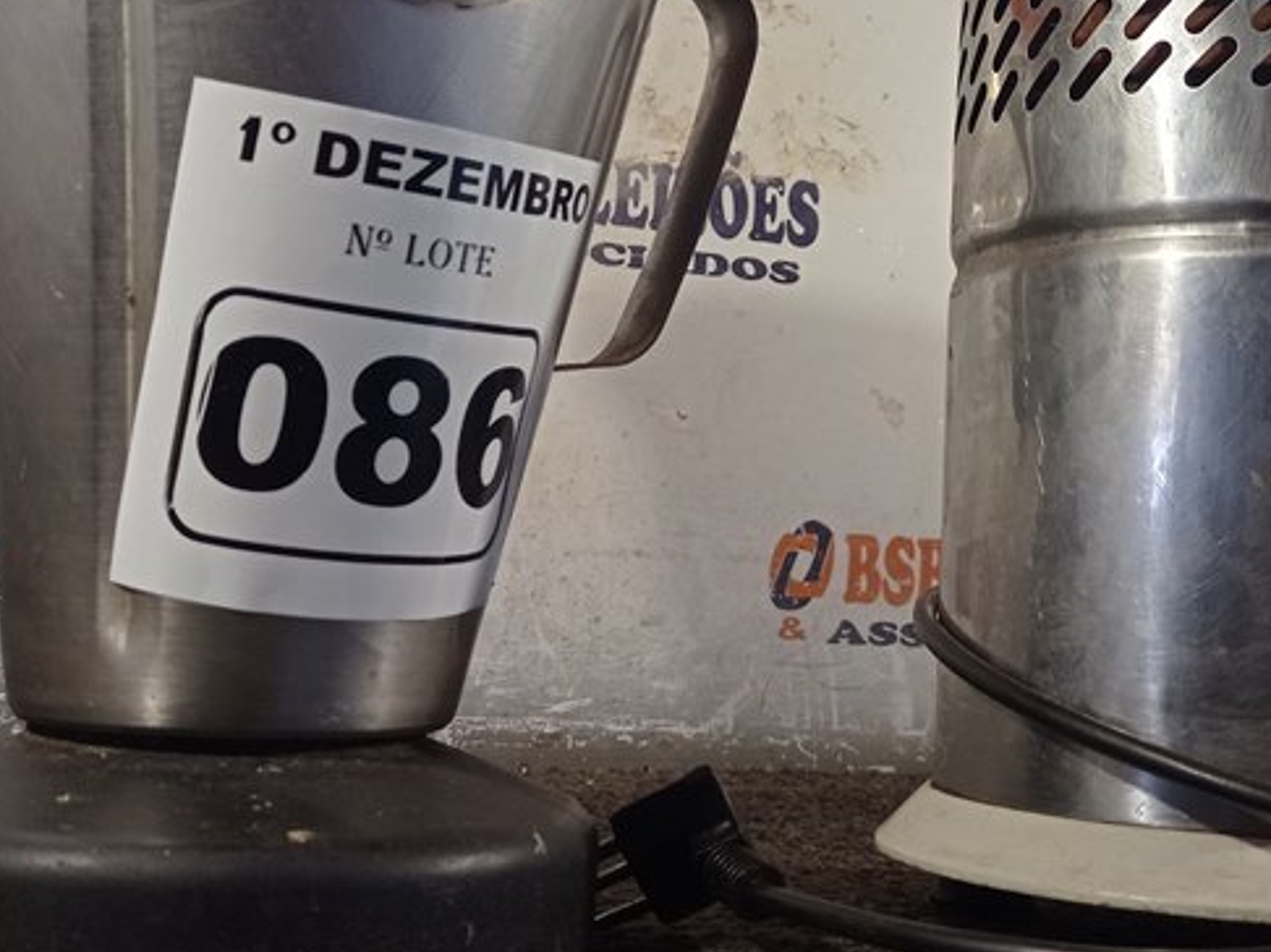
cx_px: 737
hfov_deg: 32.7
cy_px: 233
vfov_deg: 24.5
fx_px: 2165
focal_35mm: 59
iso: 110
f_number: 1.79
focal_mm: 4.7
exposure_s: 1/120
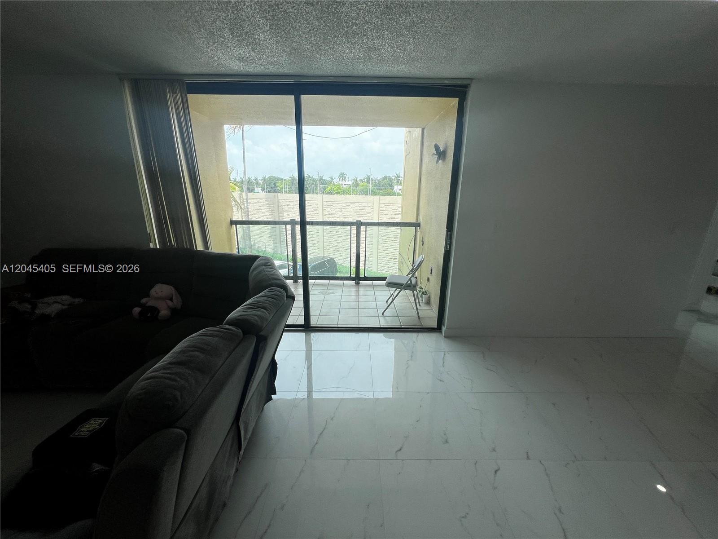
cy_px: 270
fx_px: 270
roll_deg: -0.3
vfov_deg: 89.9
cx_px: 359
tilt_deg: -16.0
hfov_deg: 106.2
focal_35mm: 13
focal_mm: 1.57
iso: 32
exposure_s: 1/690
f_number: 1.8
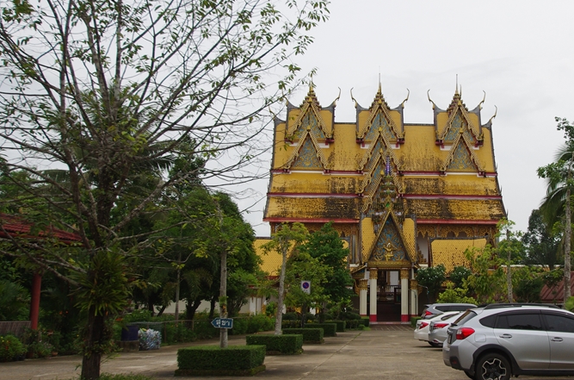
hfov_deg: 44.6
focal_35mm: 43
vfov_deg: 31.0
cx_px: 400
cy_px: 175
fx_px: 684
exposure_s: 1/1600
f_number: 8
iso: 400
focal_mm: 18.75
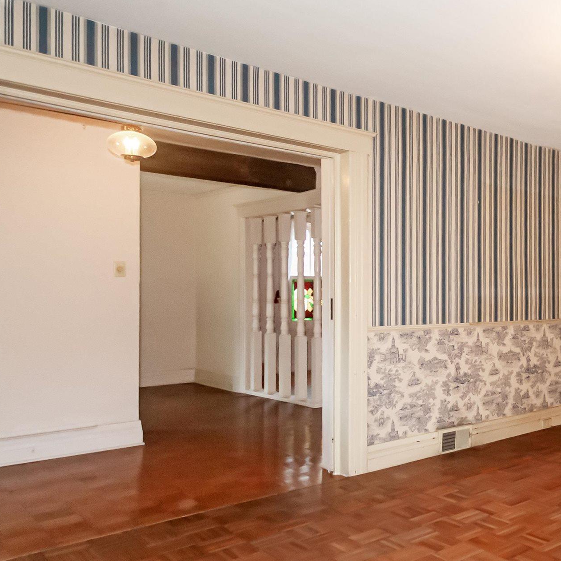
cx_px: 649
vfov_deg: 52.5
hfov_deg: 40.0
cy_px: 273
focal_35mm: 31
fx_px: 568
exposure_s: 1/60
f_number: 4
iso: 1600
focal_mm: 10
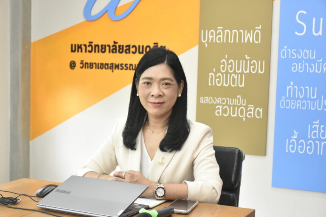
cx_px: 163
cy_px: 108
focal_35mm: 68
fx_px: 611
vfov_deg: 20.2
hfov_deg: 29.9
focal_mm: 45
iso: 5000
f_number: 4.5
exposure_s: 1/160
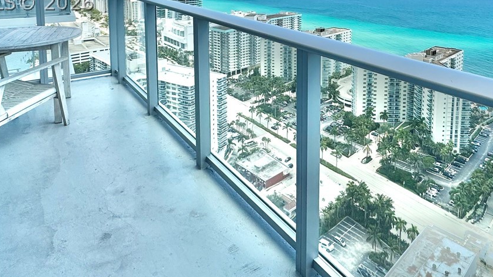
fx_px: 379
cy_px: 2
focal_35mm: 29
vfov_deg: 36.3
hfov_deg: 65.9
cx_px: 273
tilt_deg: -6.4
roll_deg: -0.4
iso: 50
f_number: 2.2
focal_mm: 2.22
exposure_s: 1/2273
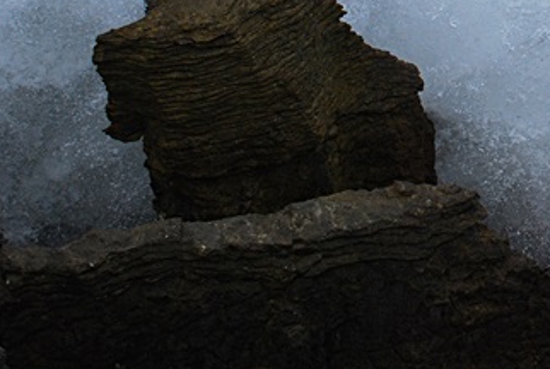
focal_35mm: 97
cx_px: 598
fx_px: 1485
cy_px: -51
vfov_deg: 13.8
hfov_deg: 20.1
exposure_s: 1/640
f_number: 5.6
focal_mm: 26
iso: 400
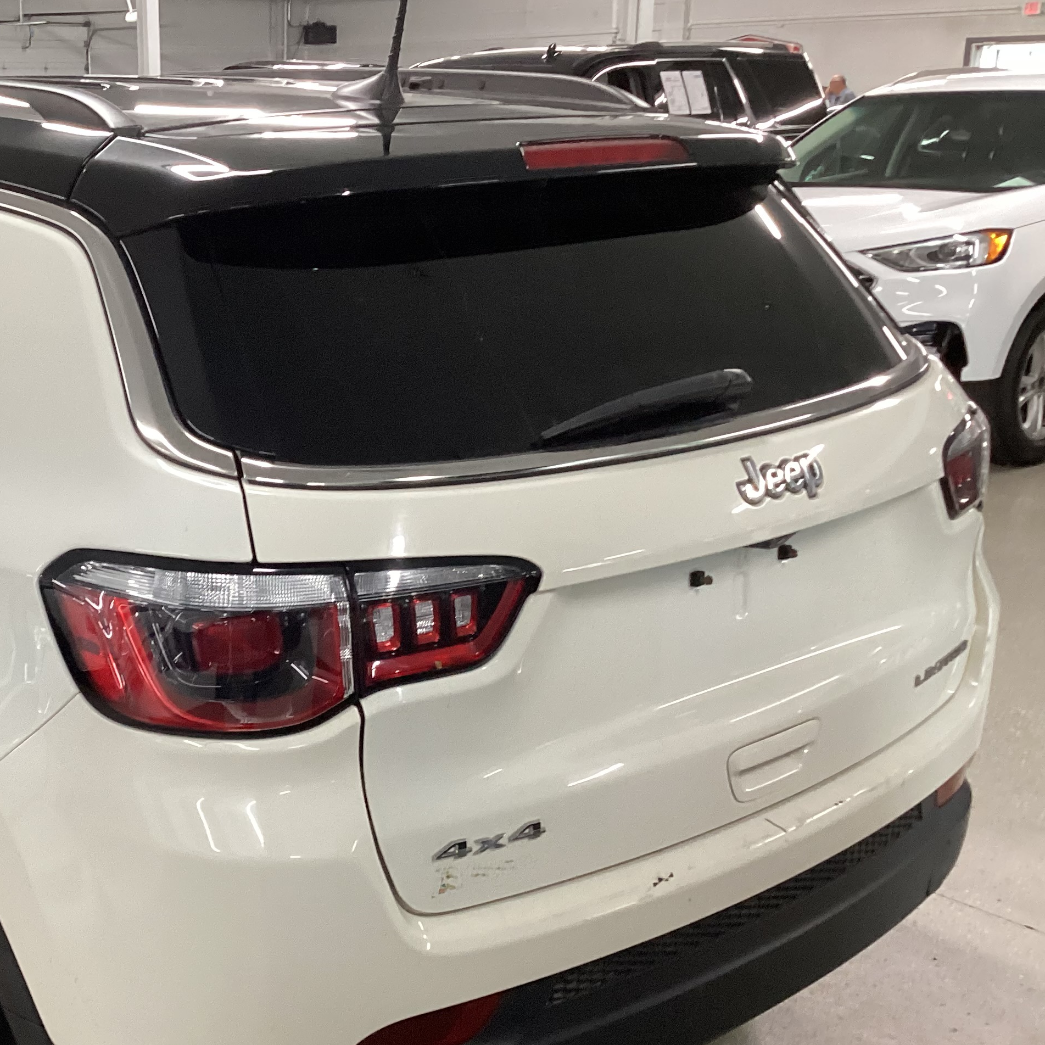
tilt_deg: -20.7
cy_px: 645
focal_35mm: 47
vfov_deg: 35.9
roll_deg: +1.3
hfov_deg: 34.7
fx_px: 1605
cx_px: 179
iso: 200
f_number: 2.4
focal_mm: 3.3
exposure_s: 1/50
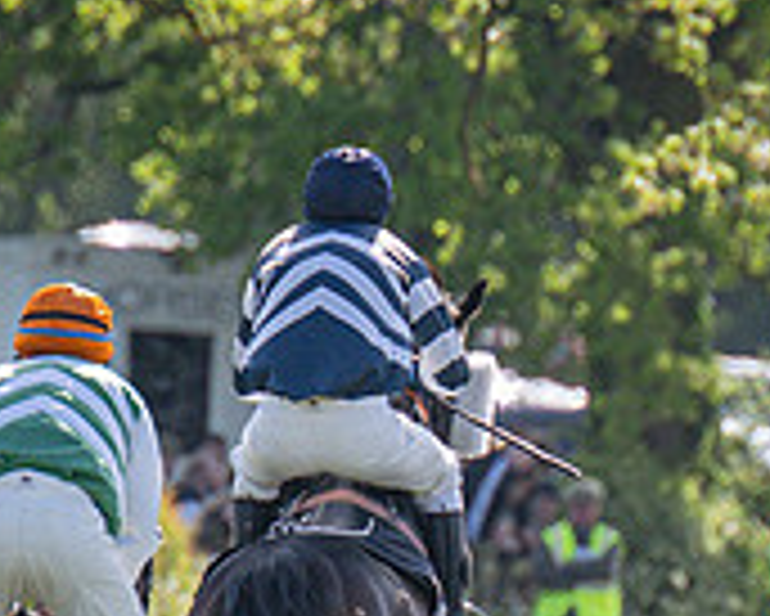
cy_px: 619
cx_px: 835
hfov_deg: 1.1
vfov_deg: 0.9
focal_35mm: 1803
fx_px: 41112
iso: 400
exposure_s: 1/2000
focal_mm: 270
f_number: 4
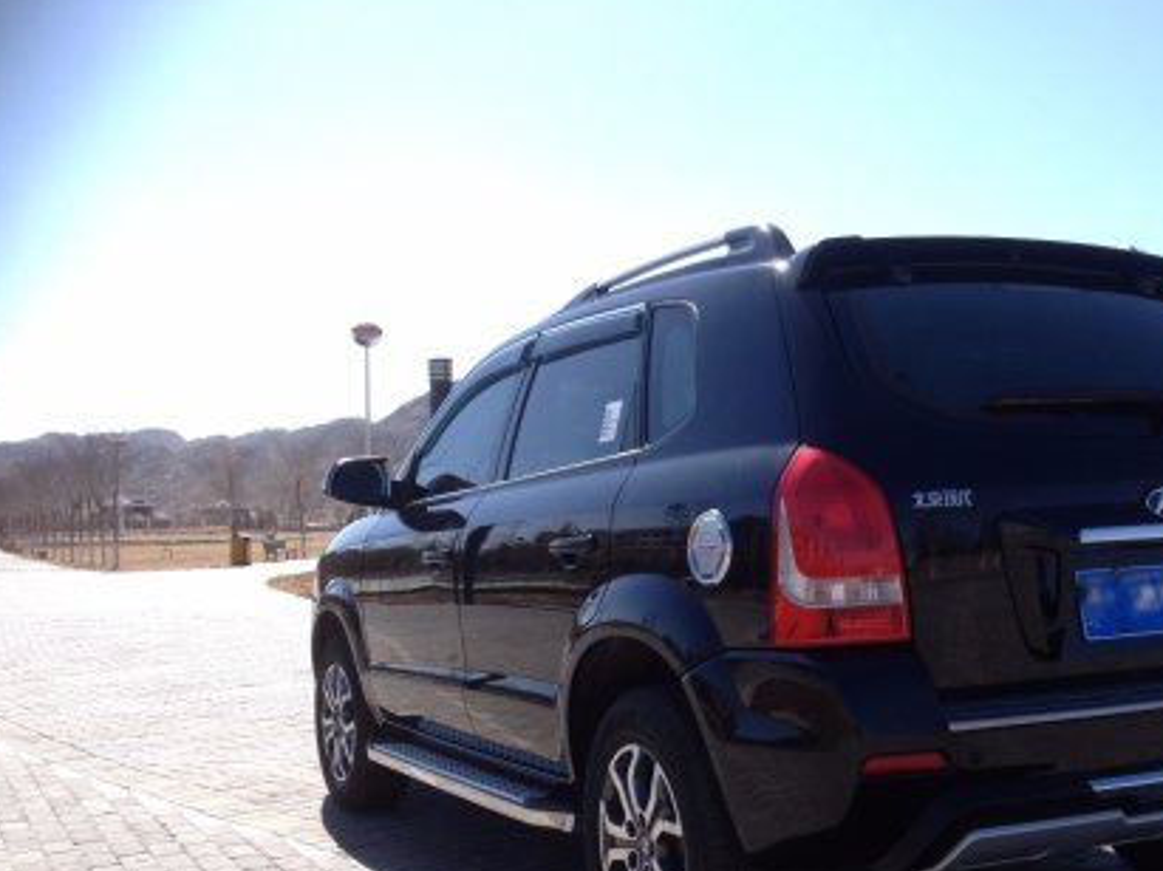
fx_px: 1545
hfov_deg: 40.9
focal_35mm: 46
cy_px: 510
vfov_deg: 31.4
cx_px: 747
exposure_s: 1/1227
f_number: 2.4
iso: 64
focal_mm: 4.28
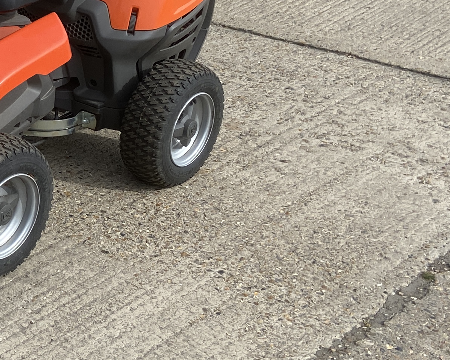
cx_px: -109
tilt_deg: -23.8
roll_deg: -3.1
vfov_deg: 17.8
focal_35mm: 86
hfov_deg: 20.6
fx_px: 1145
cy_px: 107
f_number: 1.8
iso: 32
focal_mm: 4.25
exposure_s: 1/1996
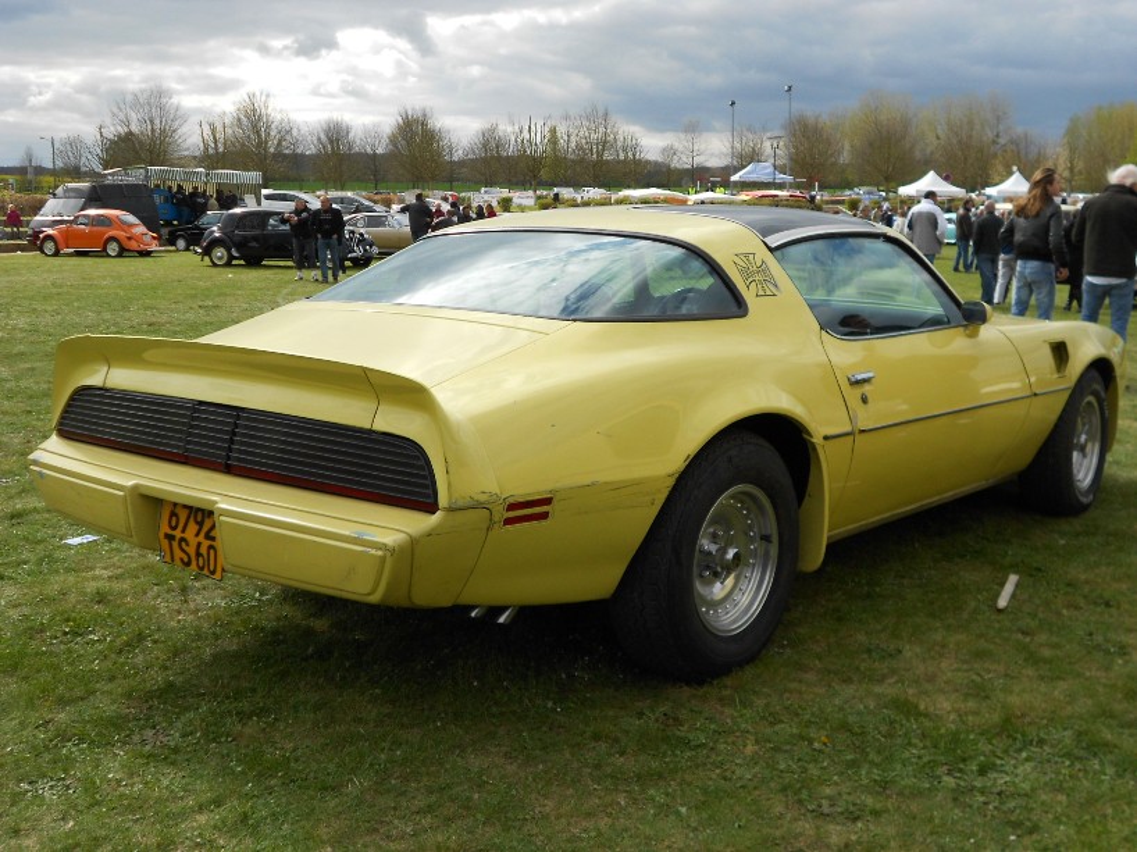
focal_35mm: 37
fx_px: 1215
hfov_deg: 50.2
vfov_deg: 38.6
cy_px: 426
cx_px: 568
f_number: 3.9
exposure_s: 1/640
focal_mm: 6.9
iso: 80
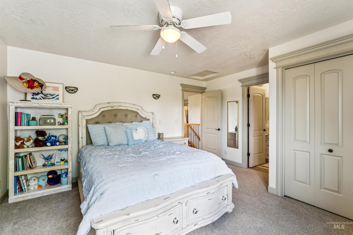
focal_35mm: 16
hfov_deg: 98.2
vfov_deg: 75.1
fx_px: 153
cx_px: 176
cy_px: 118
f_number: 13
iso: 400
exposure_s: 1/5
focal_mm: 15.6
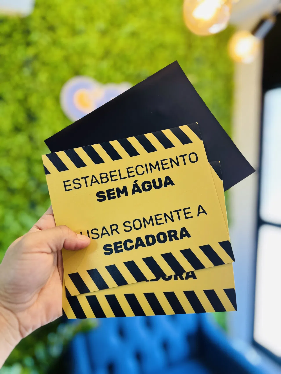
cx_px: 140
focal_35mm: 26
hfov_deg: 53.1
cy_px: 187
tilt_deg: -6.2
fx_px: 281
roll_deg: +1.5
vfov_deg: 67.3
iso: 64
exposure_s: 1/60
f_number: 1.5
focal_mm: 5.7
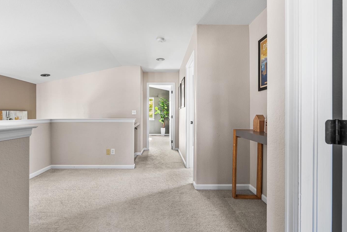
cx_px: 162
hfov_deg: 88.1
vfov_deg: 65.8
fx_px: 179
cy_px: 116
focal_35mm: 19
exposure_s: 4
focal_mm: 16.5
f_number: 8
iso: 125
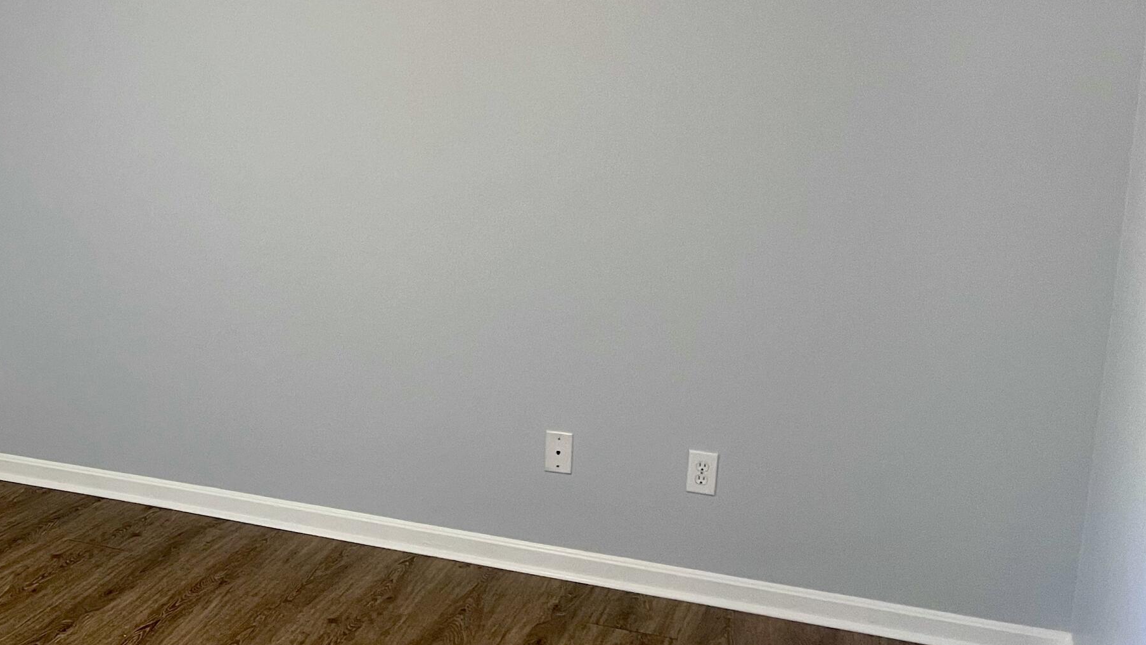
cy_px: 292
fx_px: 1428
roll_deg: -1.4
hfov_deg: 41.6
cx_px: 207
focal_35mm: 47
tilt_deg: -9.9
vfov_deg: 25.4
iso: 160
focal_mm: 5.1
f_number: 1.6
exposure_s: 1/60
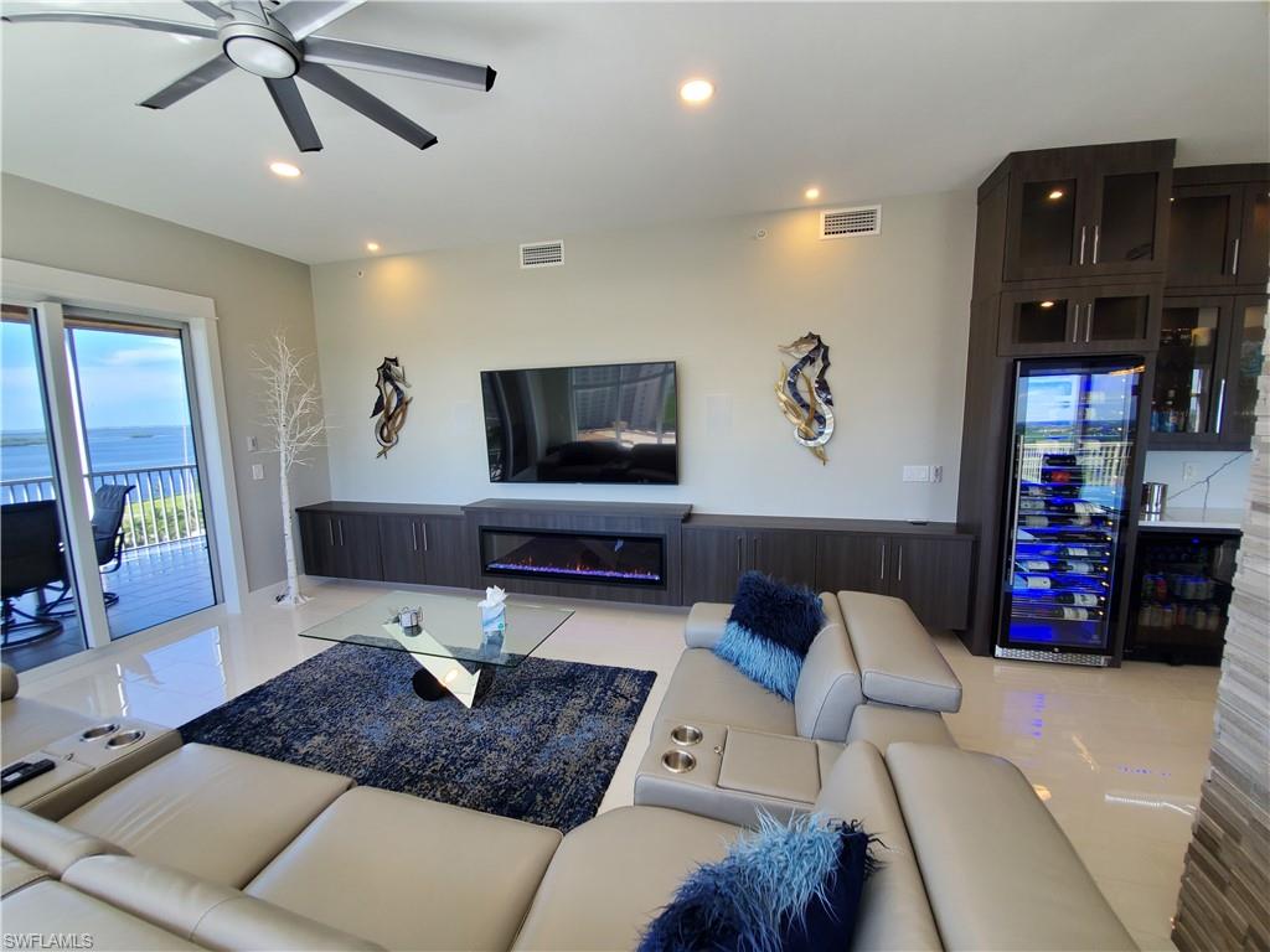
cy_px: 476
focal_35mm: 13
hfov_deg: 106.2
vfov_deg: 89.9
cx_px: 635
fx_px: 477
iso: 80
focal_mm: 1.8
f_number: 2.2
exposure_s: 1/59
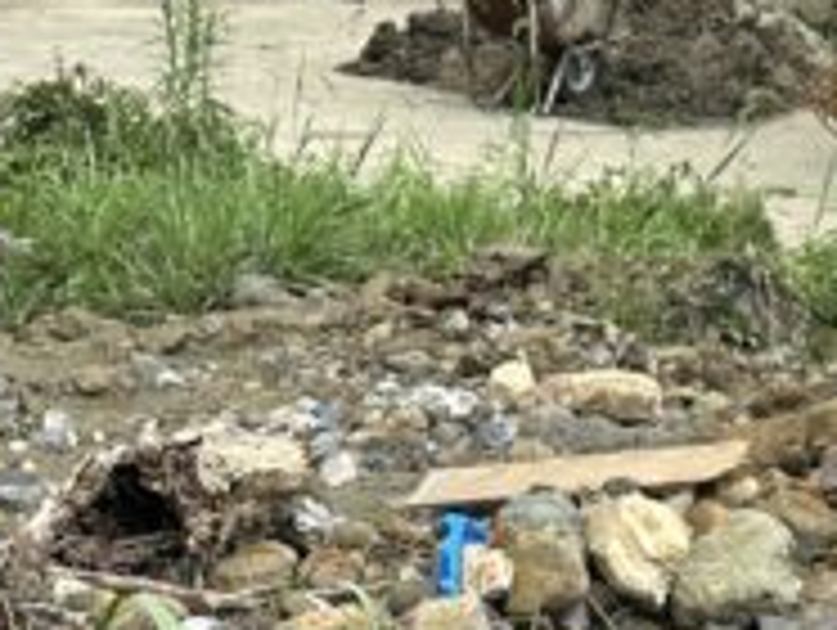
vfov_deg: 10.2
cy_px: 1336
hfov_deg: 14.6
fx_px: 3196
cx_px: 873
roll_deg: -1.0
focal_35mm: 132
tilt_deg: -24.9
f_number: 1.78
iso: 80
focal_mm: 6.86
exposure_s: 1/2967
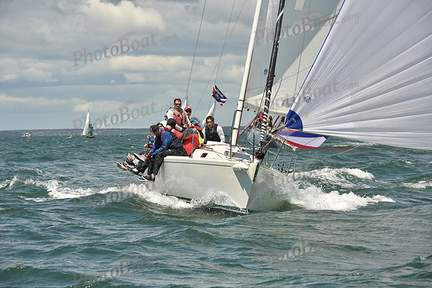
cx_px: 216
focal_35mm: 200
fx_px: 2400
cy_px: 144
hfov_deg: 10.3
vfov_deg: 6.9
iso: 320
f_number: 13
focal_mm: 200
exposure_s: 1/800
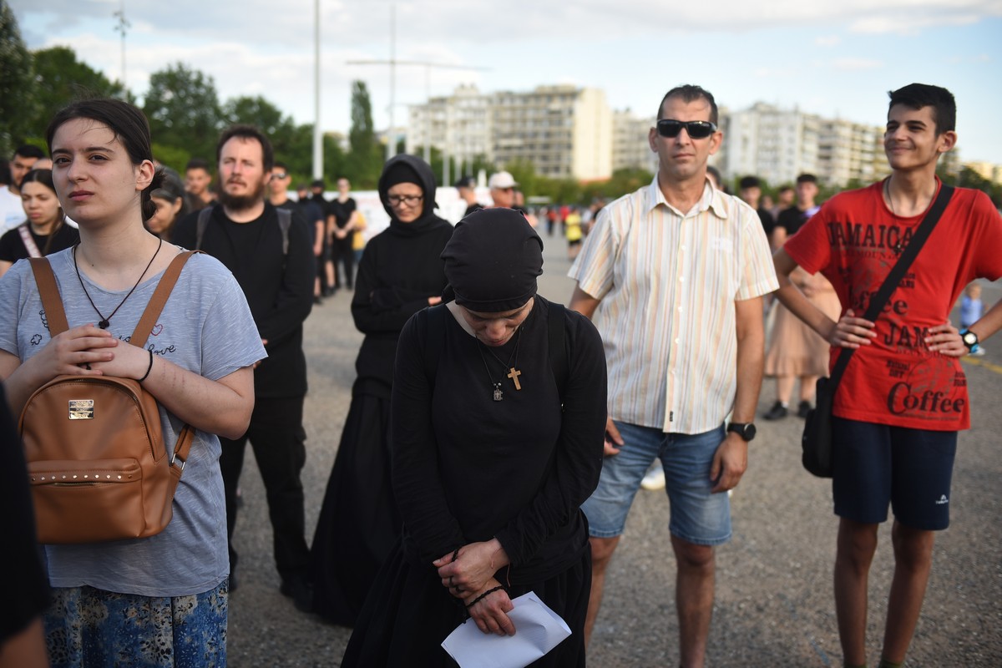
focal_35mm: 38
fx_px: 1058
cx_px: 501
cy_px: 334
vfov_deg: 35.1
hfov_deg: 50.7
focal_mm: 38
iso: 160
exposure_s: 1/800
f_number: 2.8
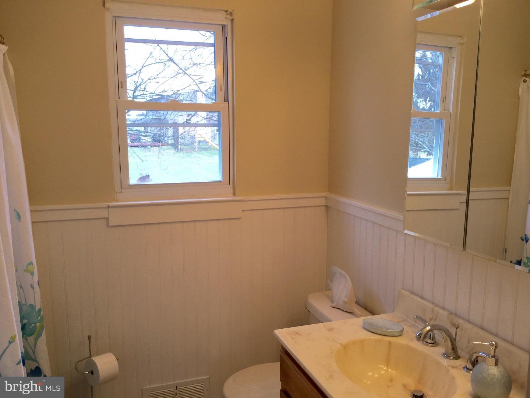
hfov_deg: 58.4
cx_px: 265
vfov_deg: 45.4
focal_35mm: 31
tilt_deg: -10.1
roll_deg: +0.2
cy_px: 199
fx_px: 475
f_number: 2.4
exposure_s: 1/60
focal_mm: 3.3
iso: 25
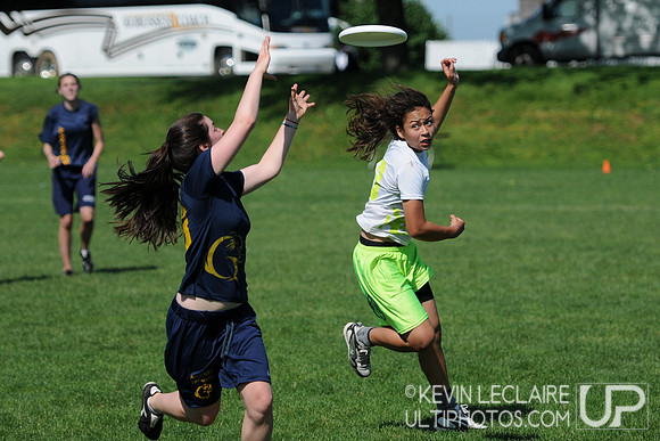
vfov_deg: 8.7
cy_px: 220
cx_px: 330
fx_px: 2888
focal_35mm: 158
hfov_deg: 13.0
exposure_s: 1/5000
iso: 200
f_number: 2.8
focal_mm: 105
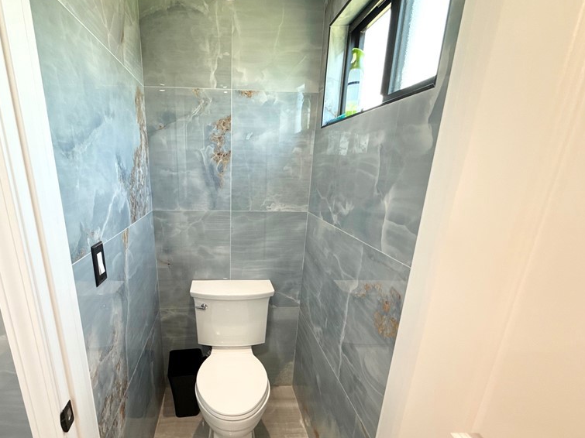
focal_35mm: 19
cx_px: 242
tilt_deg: -19.6
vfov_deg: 67.5
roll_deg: -1.1
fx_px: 321
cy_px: 278
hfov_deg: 83.9
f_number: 2.2
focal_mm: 2.22
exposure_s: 1/120
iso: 200
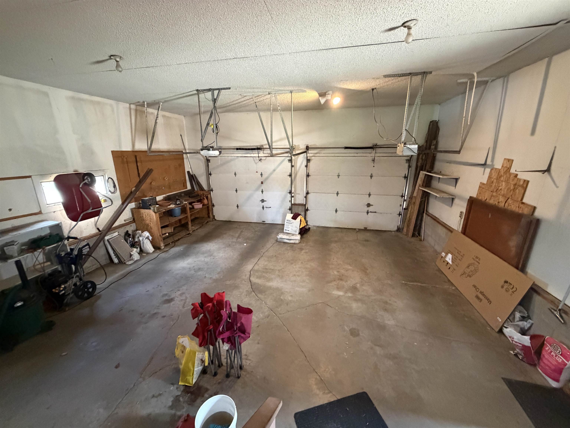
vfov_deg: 85.7
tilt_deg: -16.4
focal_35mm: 14
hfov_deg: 102.1
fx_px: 231
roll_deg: +0.0
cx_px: 285
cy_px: 214
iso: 1000
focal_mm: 2.22
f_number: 2.2
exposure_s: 1/60
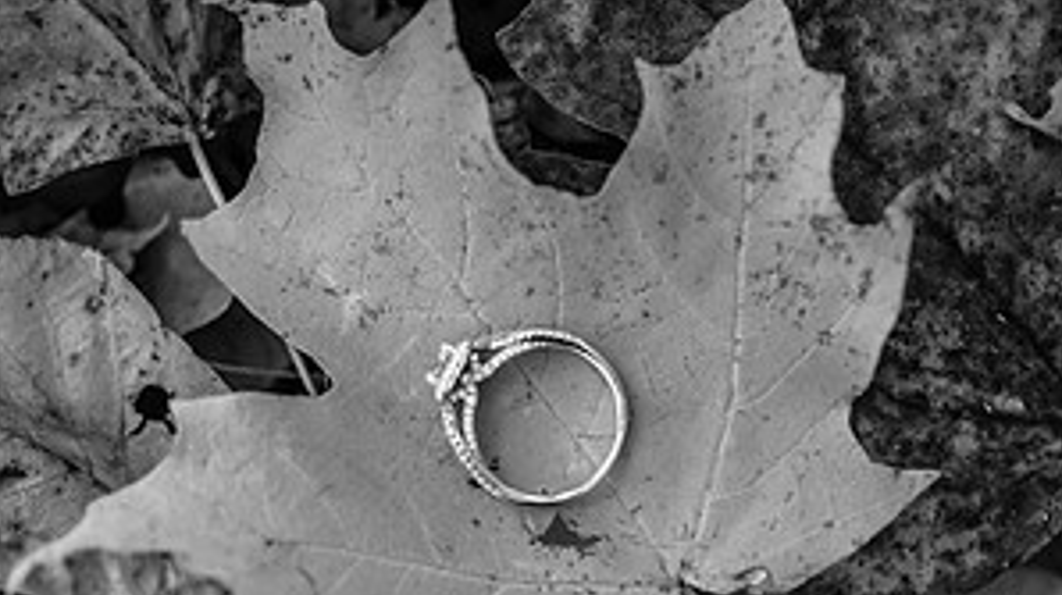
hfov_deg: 22.5
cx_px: 531
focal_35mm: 95
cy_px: 456
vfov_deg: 12.7
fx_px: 2673
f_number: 3.2
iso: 500
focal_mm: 60
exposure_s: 1/200
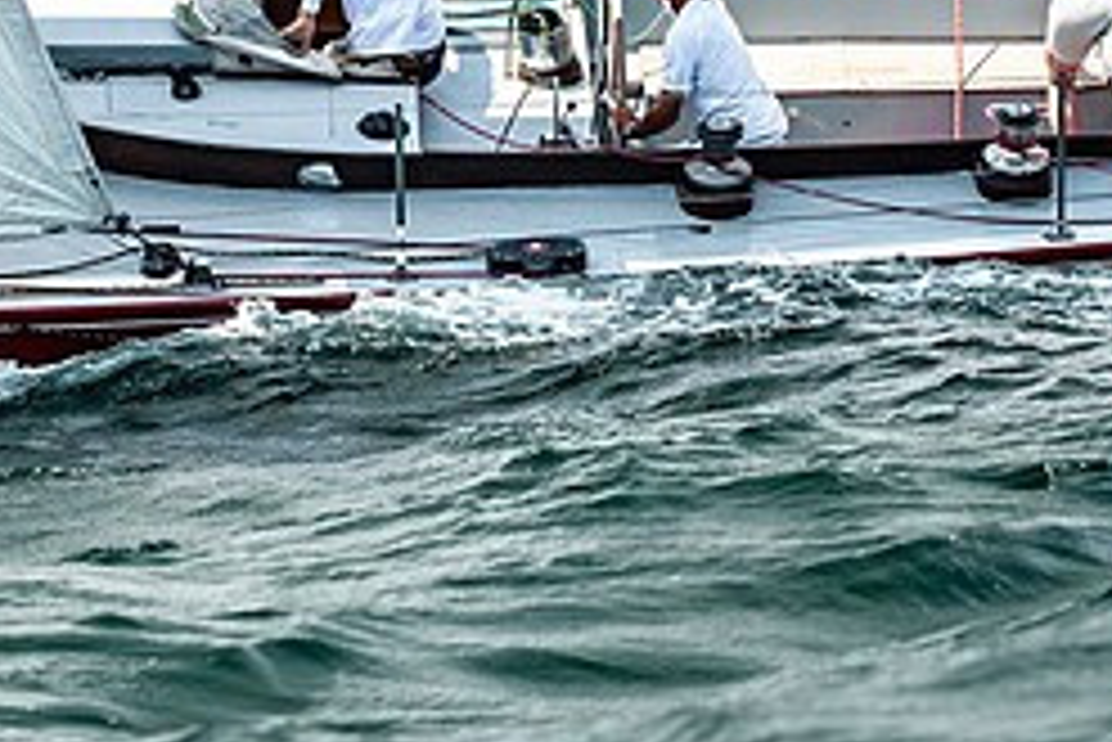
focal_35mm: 305
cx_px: 684
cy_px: -103
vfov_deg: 4.5
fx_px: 9426
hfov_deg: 6.8
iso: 320
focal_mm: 130
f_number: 5
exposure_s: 1/2500
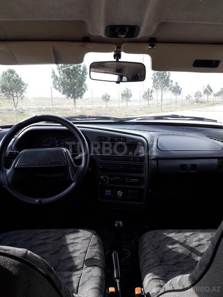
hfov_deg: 49.7
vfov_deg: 63.4
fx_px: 241
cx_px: 112
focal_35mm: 28
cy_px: 148
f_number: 1.9
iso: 40
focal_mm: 3.7
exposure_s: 1/265
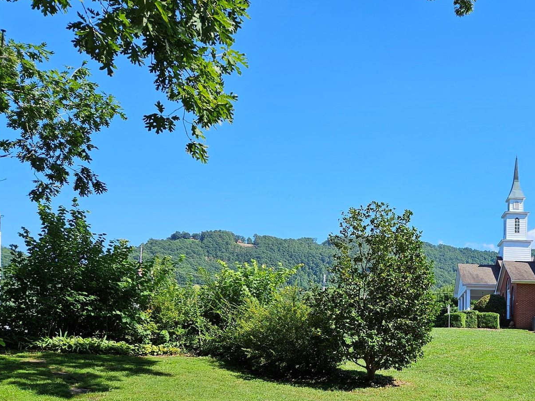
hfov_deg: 45.2
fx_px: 603
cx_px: 436
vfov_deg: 36.0
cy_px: 301
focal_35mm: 39
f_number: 1.8
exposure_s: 1/1248
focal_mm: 5.4
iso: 25
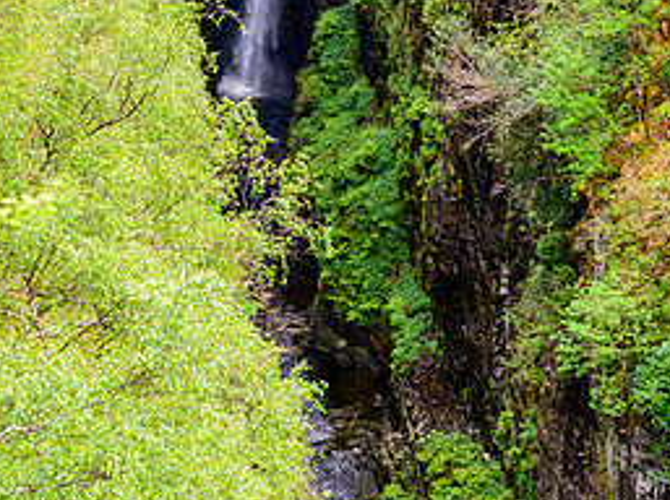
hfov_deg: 16.7
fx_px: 2281
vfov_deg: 12.3
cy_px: -47
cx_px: 302
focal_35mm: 118
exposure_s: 1/80
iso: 1800
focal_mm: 70
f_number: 7.1
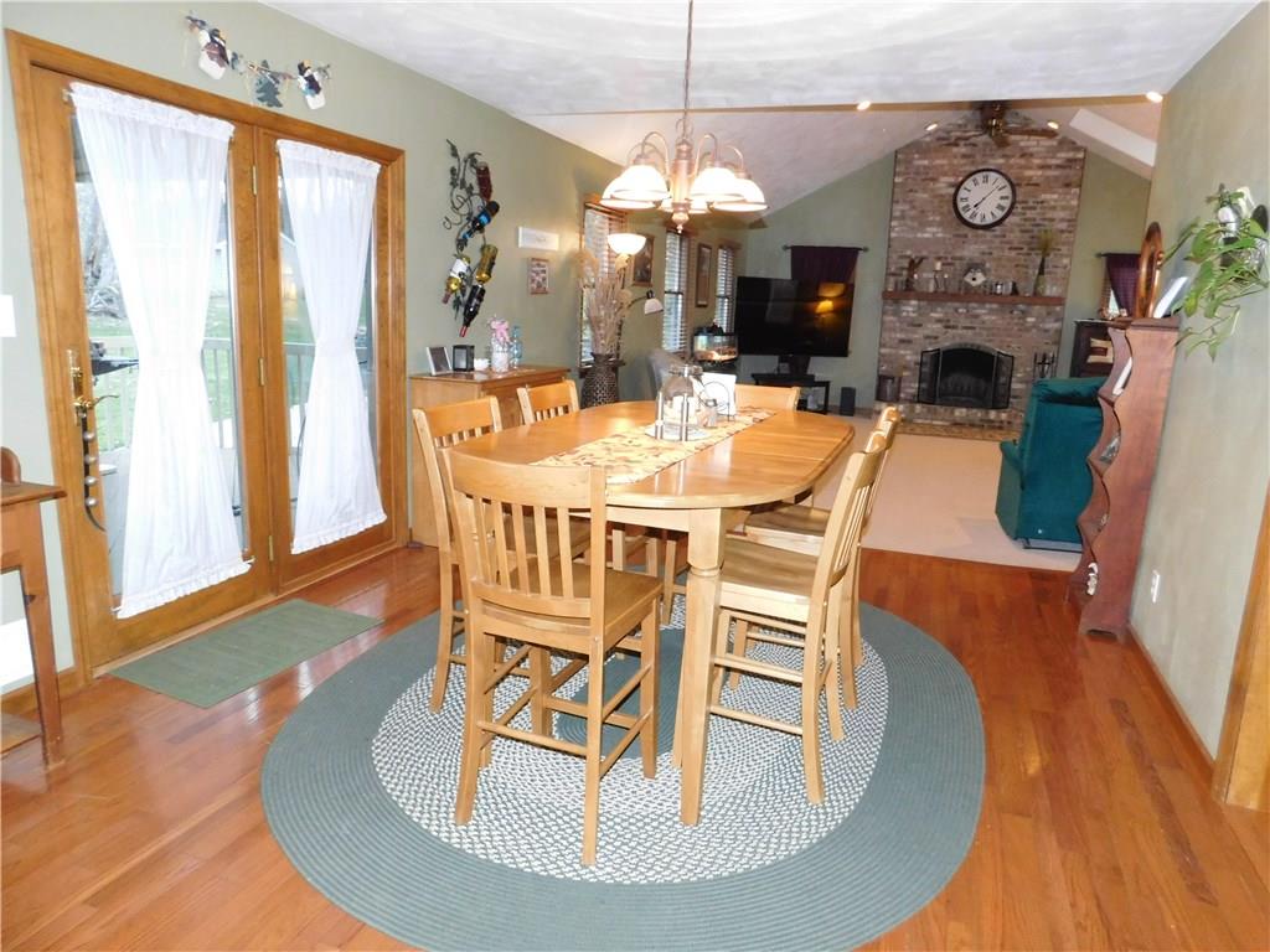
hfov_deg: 73.9
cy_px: 476
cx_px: 635
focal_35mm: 23
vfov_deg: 58.9
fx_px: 844
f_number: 3
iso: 560
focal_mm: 4
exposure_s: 1/30
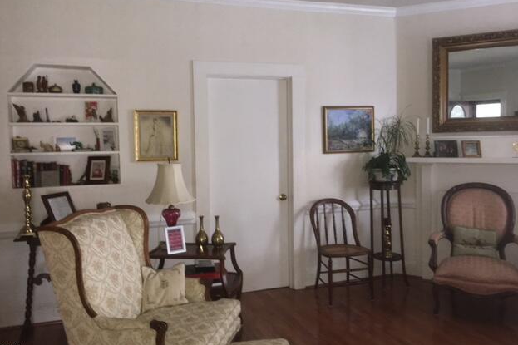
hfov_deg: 60.3
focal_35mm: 31
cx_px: 253
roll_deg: +1.0
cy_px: 168
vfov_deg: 42.3
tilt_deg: -4.2
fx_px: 446
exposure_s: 1/16
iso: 125
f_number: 2.2
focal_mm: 4.15
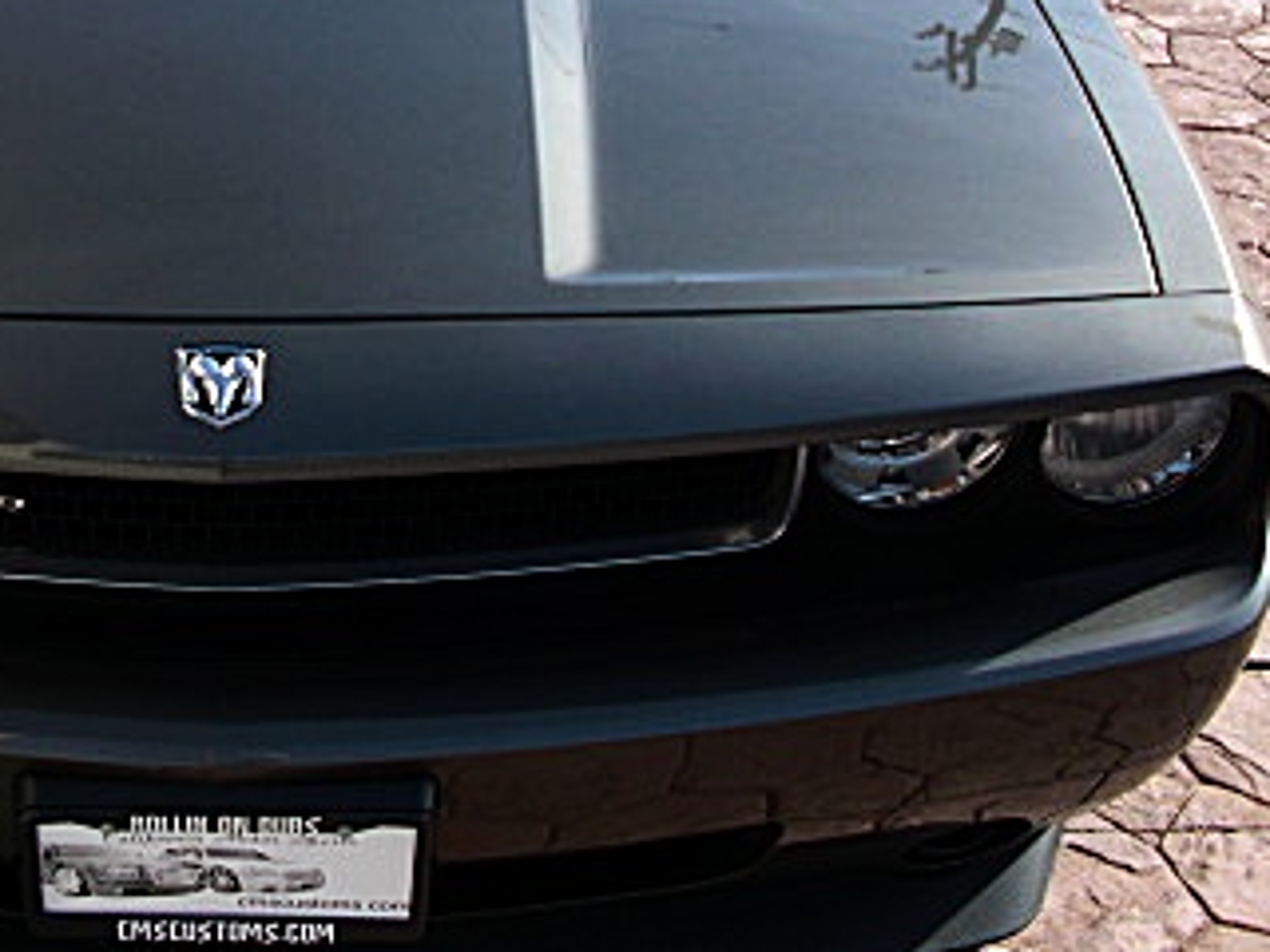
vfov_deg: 20.0
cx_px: 226
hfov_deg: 26.5
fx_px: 2642
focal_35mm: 72
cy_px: 75
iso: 50
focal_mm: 6.3
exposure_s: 1/400
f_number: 2.8
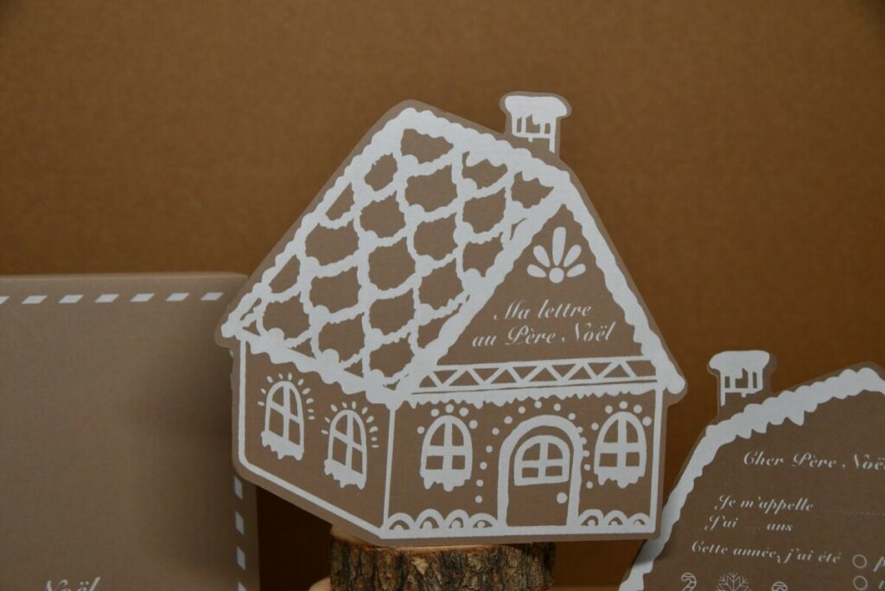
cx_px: 442
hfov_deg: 29.2
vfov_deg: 19.7
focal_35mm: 69
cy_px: 296
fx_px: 1696
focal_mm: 46
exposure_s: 1/200
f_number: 7.1
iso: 800
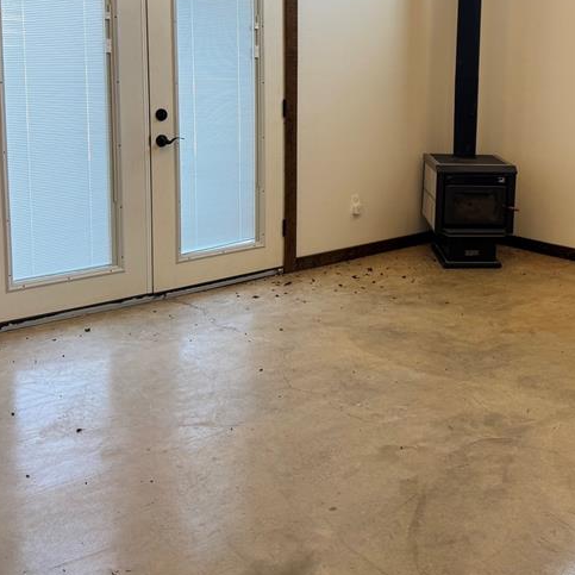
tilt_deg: -8.6
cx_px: 407
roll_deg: -1.6
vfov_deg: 37.0
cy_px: 180
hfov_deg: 36.9
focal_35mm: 45
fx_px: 846
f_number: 1.78
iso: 80
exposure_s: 1/120
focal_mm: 6.76
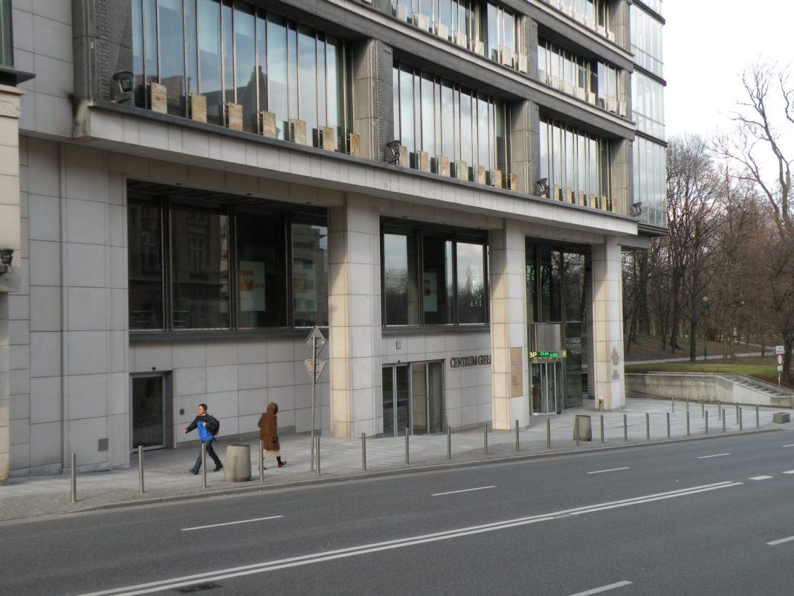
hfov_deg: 44.8
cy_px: 298
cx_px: 397
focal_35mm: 42
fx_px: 963
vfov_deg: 34.3
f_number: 3.5
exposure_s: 1/103
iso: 64
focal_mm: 7.4
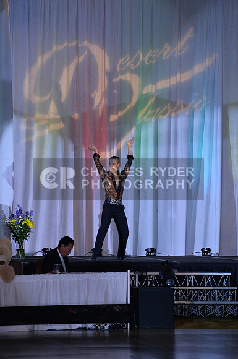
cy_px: 180
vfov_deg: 10.3
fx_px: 1989
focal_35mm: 200
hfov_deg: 6.8
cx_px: 119
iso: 2000
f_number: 5.6
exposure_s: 1/250
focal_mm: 200
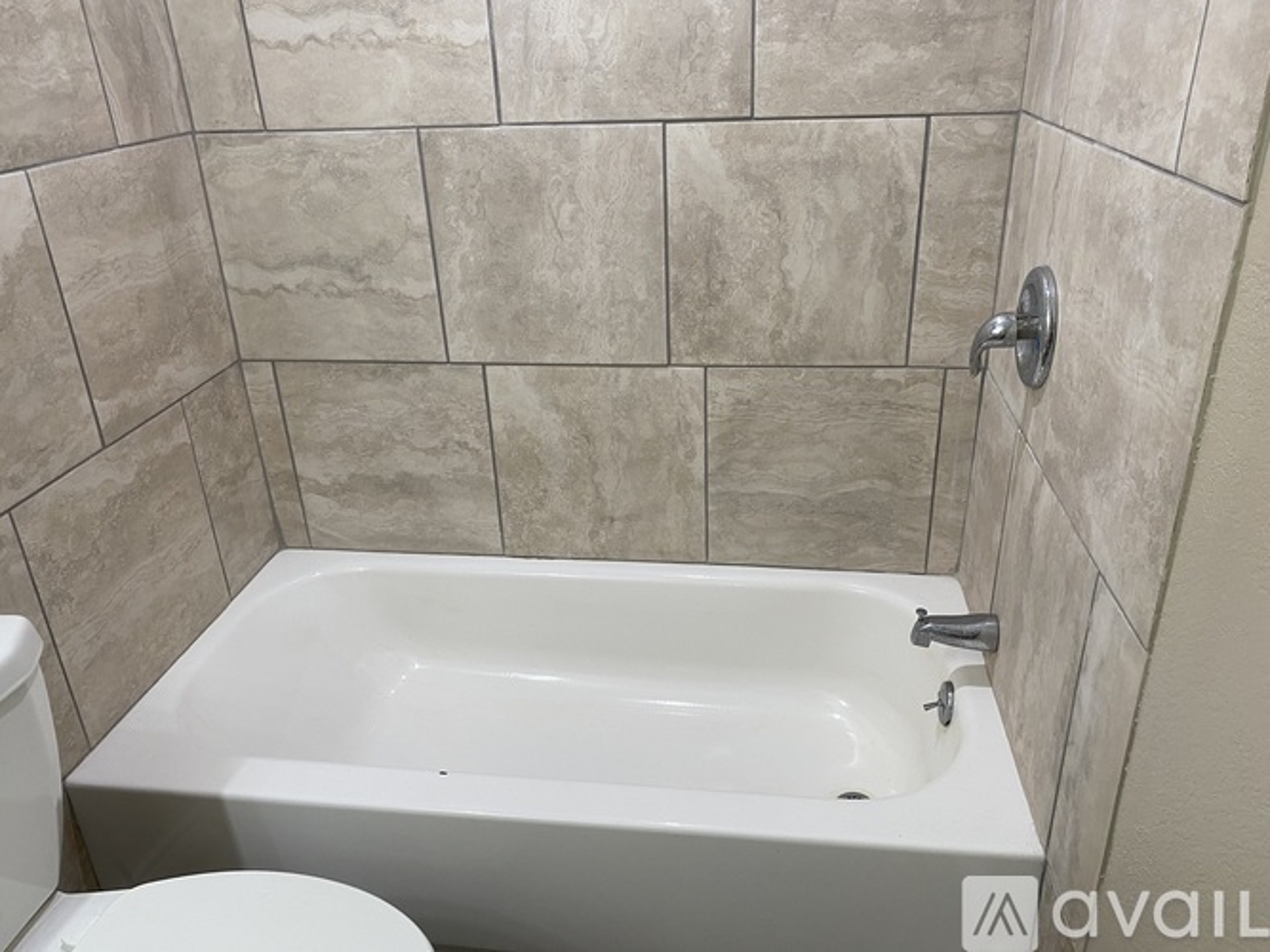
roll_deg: +1.8
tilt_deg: -24.9
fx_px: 954
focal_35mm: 26
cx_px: 635
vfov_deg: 53.0
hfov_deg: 67.3
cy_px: 476
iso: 80
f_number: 1.8
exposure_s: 1/60
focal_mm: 4.25
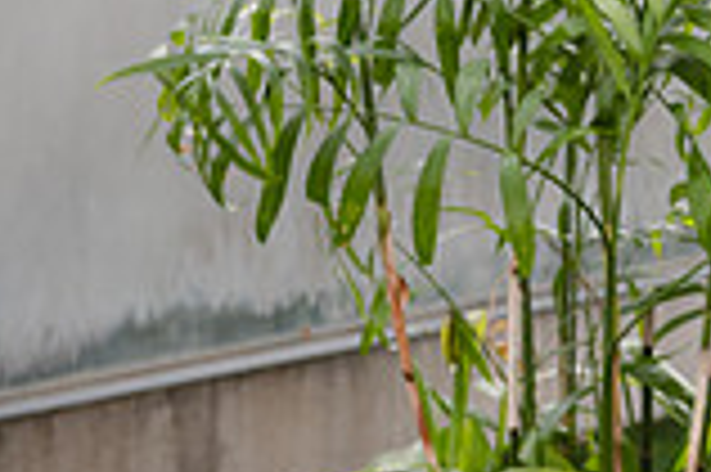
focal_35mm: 213
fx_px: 4202
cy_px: -357
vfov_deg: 6.3
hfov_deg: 9.3
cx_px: 1184
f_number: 5.6
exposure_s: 1/200
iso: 400
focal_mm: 58
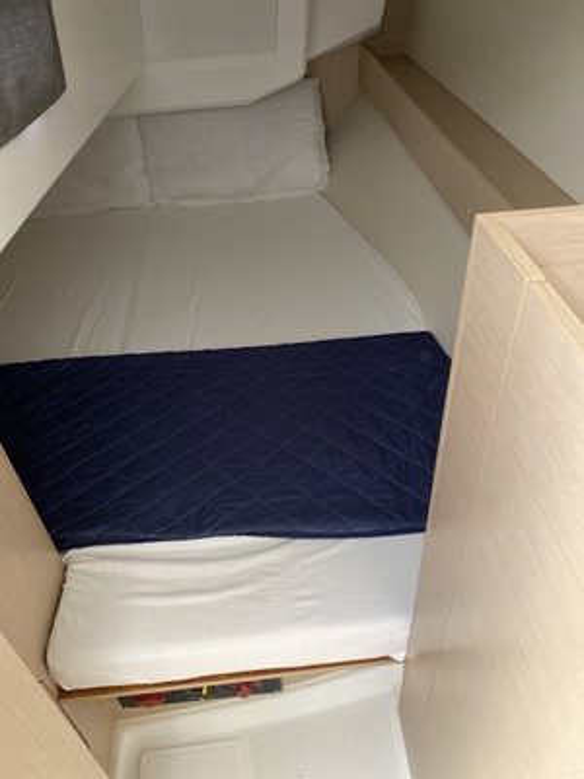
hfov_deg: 53.1
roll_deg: +3.5
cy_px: 390
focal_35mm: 26
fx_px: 585
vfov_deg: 67.3
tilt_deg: -40.6
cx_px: 292
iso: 320
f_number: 1.8
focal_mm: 4.25
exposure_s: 1/60
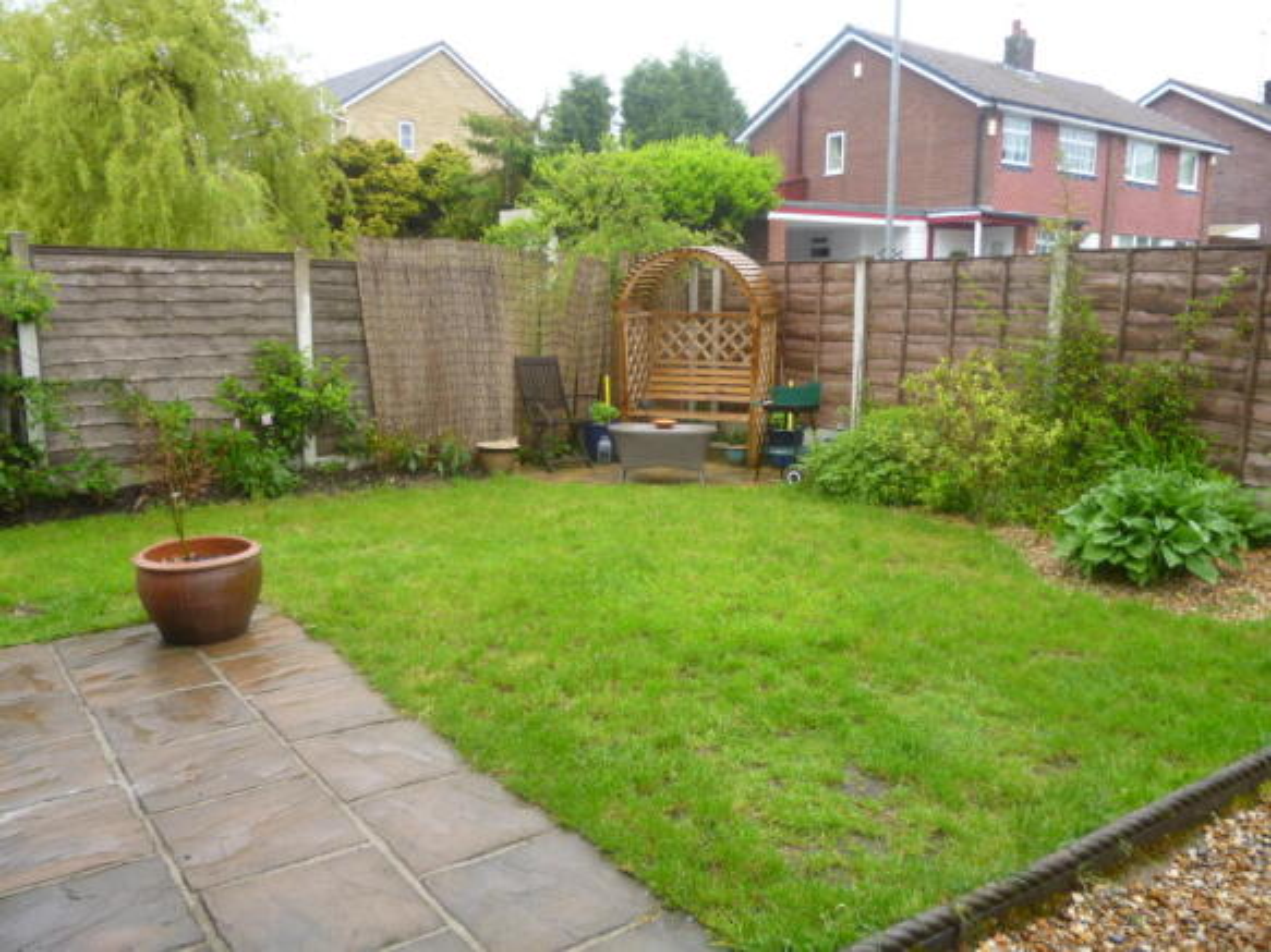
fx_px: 1028
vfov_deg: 49.7
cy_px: 476
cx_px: 636
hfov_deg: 63.5
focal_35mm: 28
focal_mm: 5
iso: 125
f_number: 3.1
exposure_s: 1/60
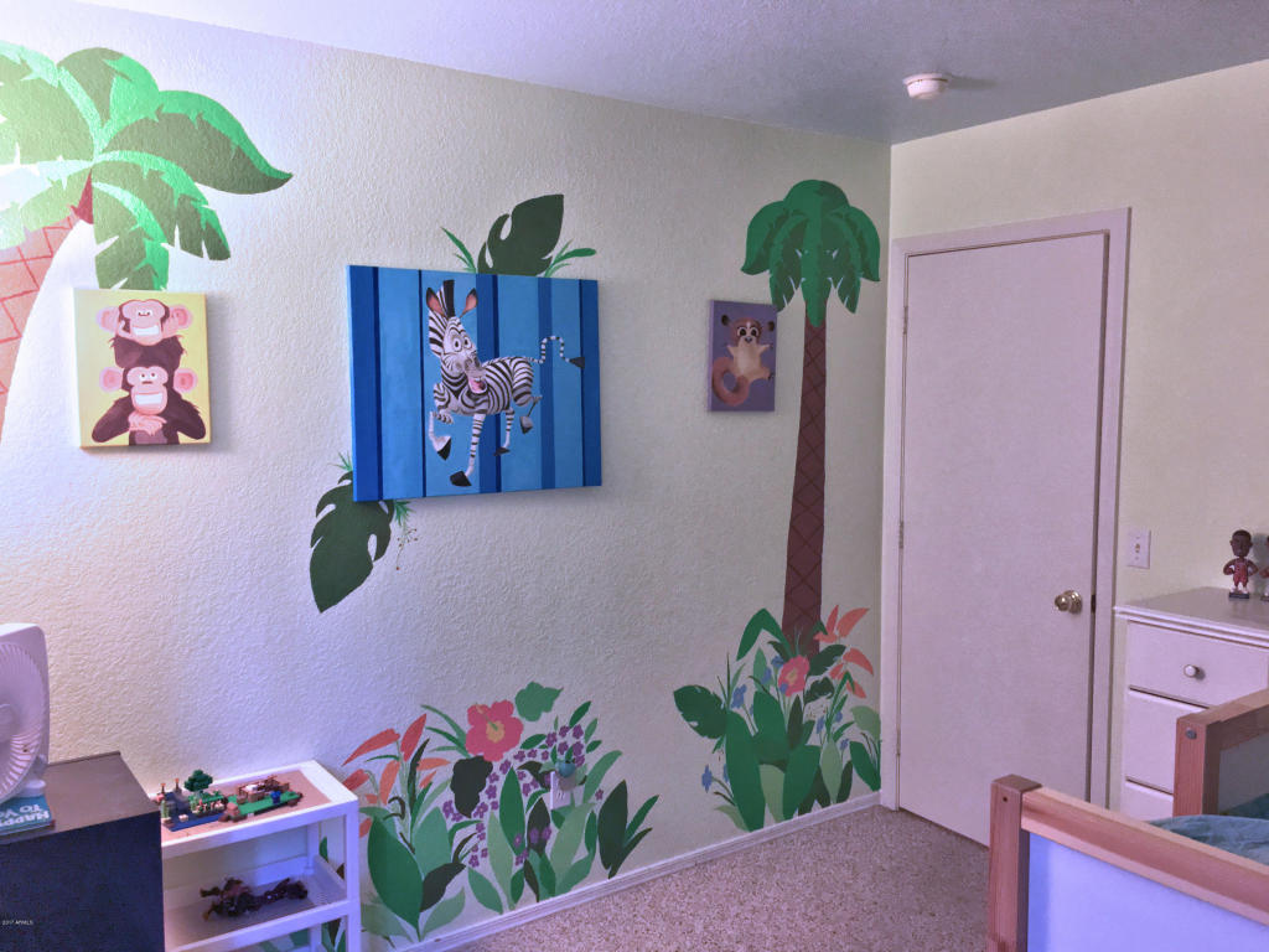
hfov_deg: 61.7
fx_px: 1063
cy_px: 476
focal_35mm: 29
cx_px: 634
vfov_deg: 48.2
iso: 200
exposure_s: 1/17
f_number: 2.2
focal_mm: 4.15
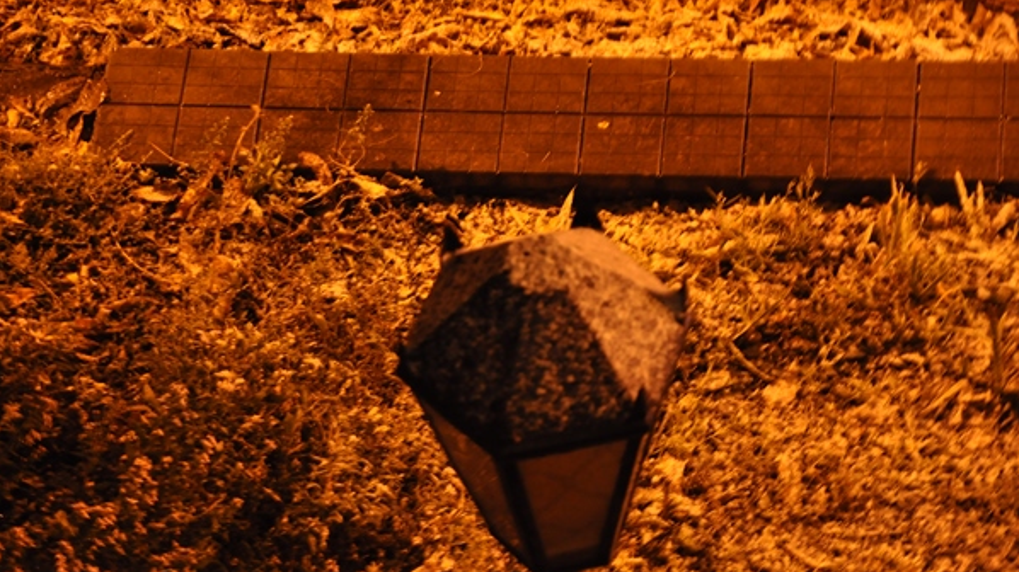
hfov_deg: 13.0
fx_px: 4471
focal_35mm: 166
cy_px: 331
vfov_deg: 7.3
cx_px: 510
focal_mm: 105
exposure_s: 1.3
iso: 1600
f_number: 5.6
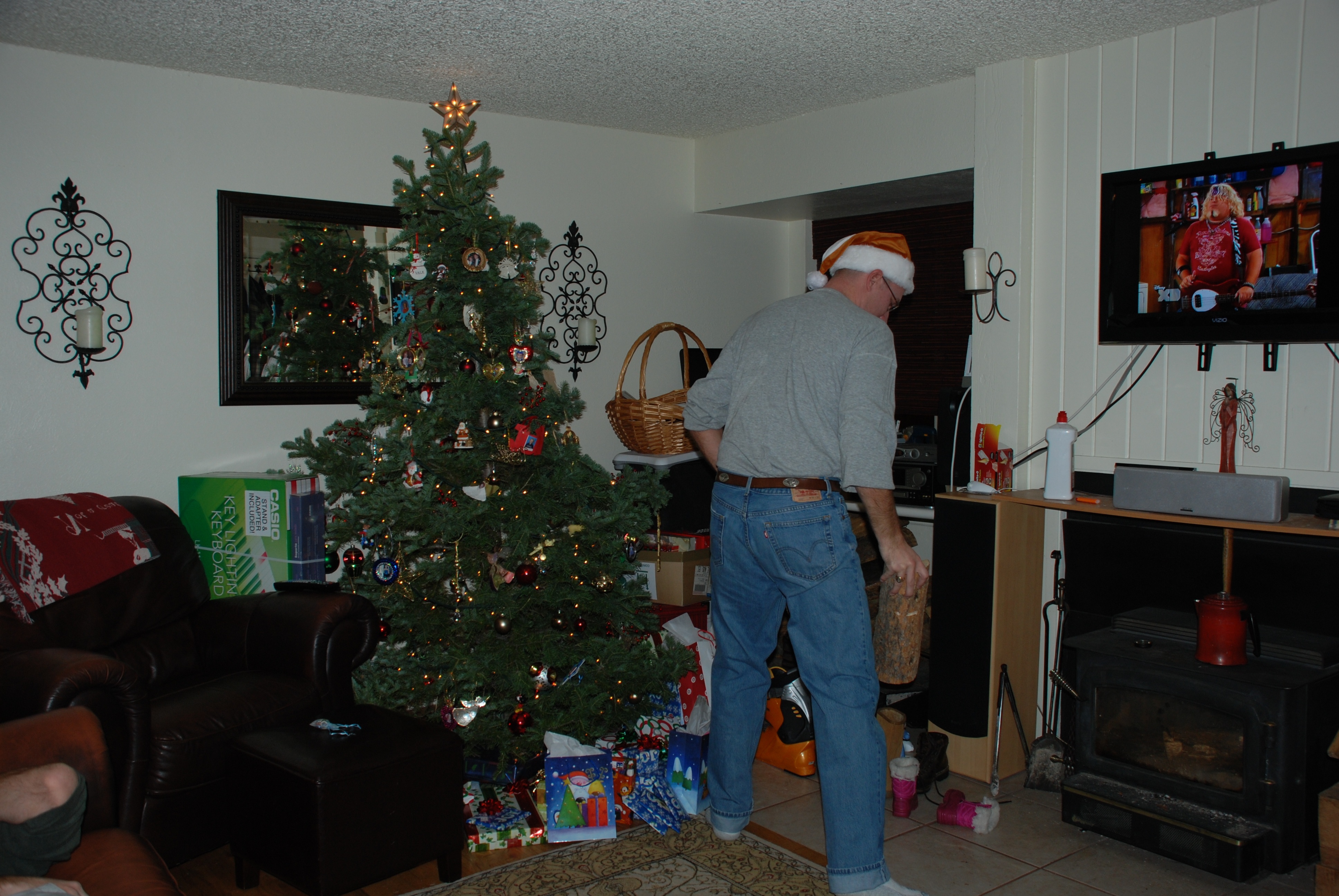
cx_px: 670
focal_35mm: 33
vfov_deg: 40.1
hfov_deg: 57.2
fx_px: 1229
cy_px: 448
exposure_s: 1/60
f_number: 3.8
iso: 200
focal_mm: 22
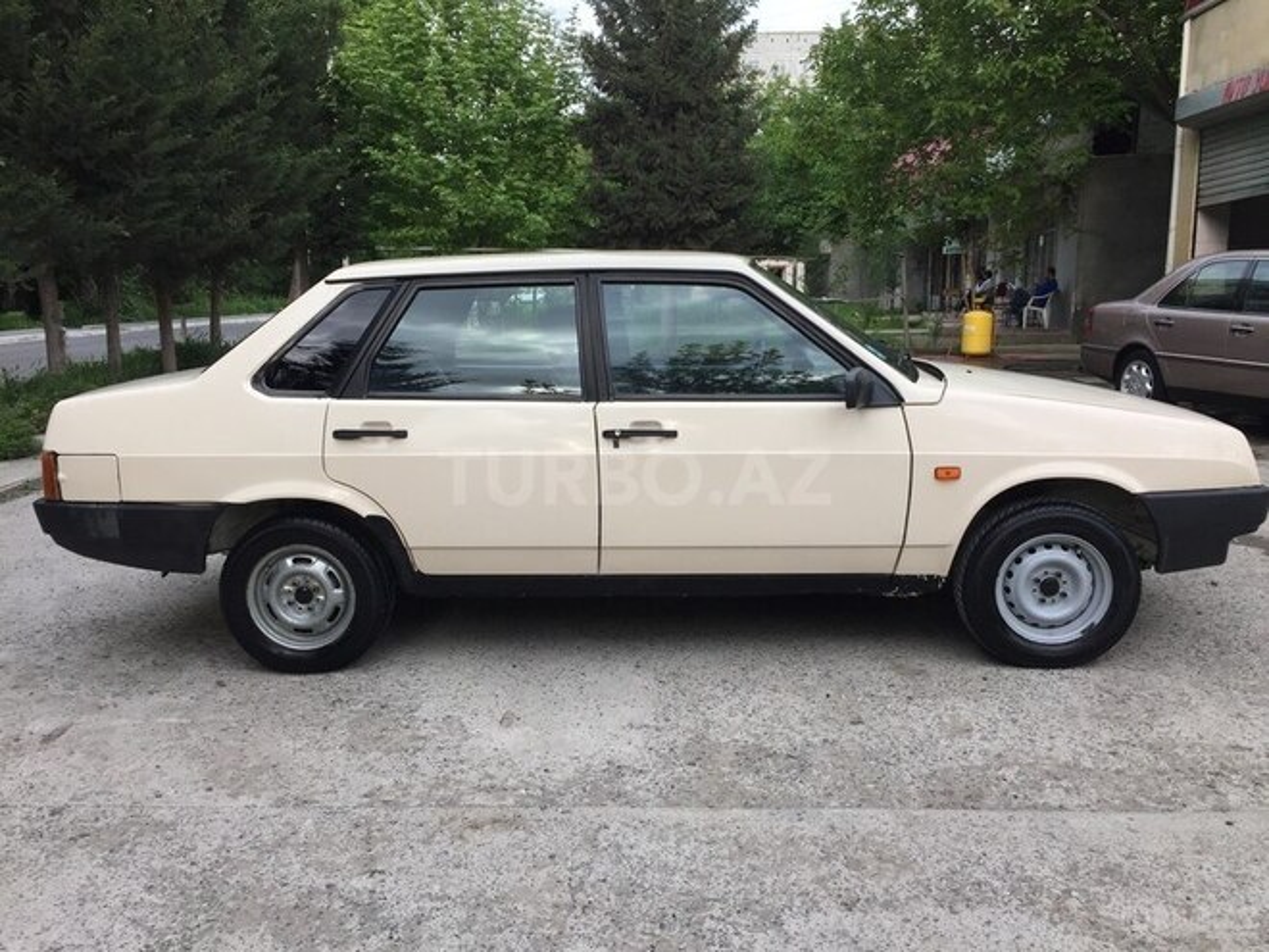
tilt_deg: -9.7
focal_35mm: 29
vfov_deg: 48.2
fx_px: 1063
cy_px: 476
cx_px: 634
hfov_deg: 61.7
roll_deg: +0.3
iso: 32
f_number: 2.2
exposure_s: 1/332
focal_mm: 4.15
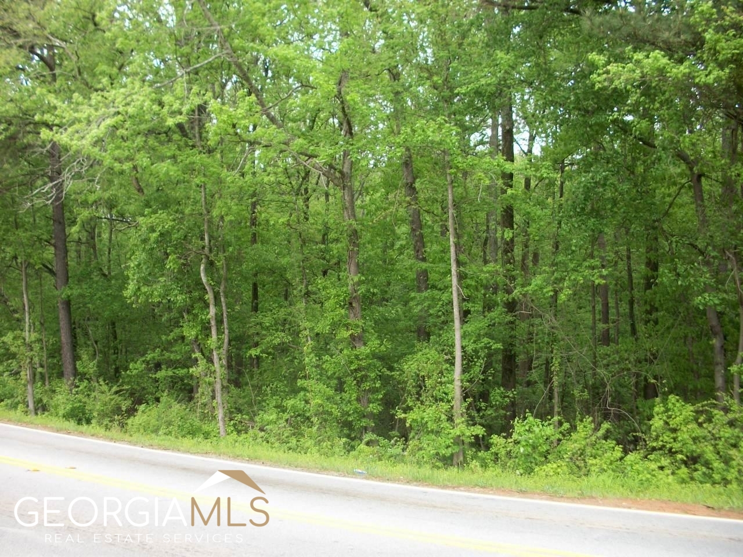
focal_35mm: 35
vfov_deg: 40.7
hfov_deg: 52.6
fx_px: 751
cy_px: 278
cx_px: 372
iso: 80
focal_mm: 6.3
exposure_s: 1/80
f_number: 3.1
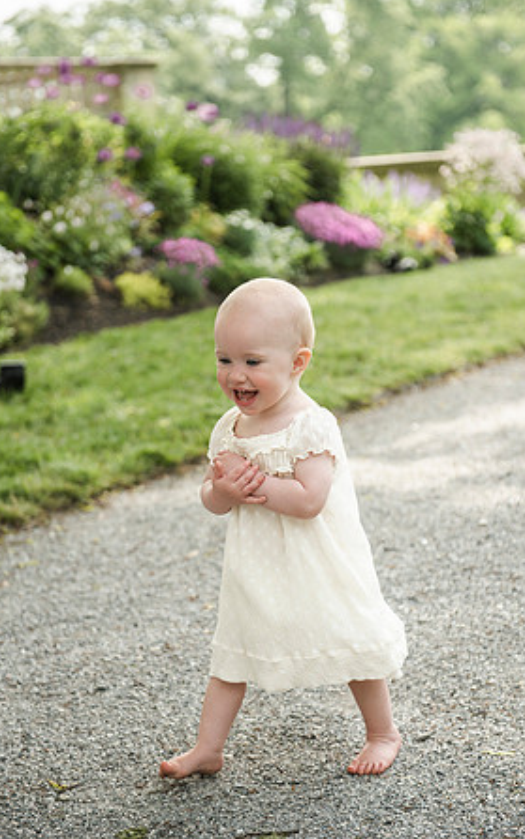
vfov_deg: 28.6
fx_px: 1647
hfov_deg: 18.1
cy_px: 420
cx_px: 271
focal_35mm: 72
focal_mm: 70
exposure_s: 1/2500
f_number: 3.5
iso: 640
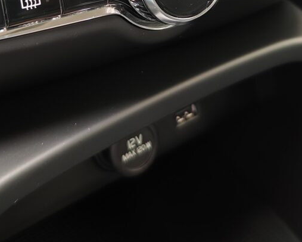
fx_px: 554
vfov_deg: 23.2
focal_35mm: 62
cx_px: 127
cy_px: -23
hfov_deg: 30.4
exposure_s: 1/33.3
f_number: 1.69
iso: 2659
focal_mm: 7.01
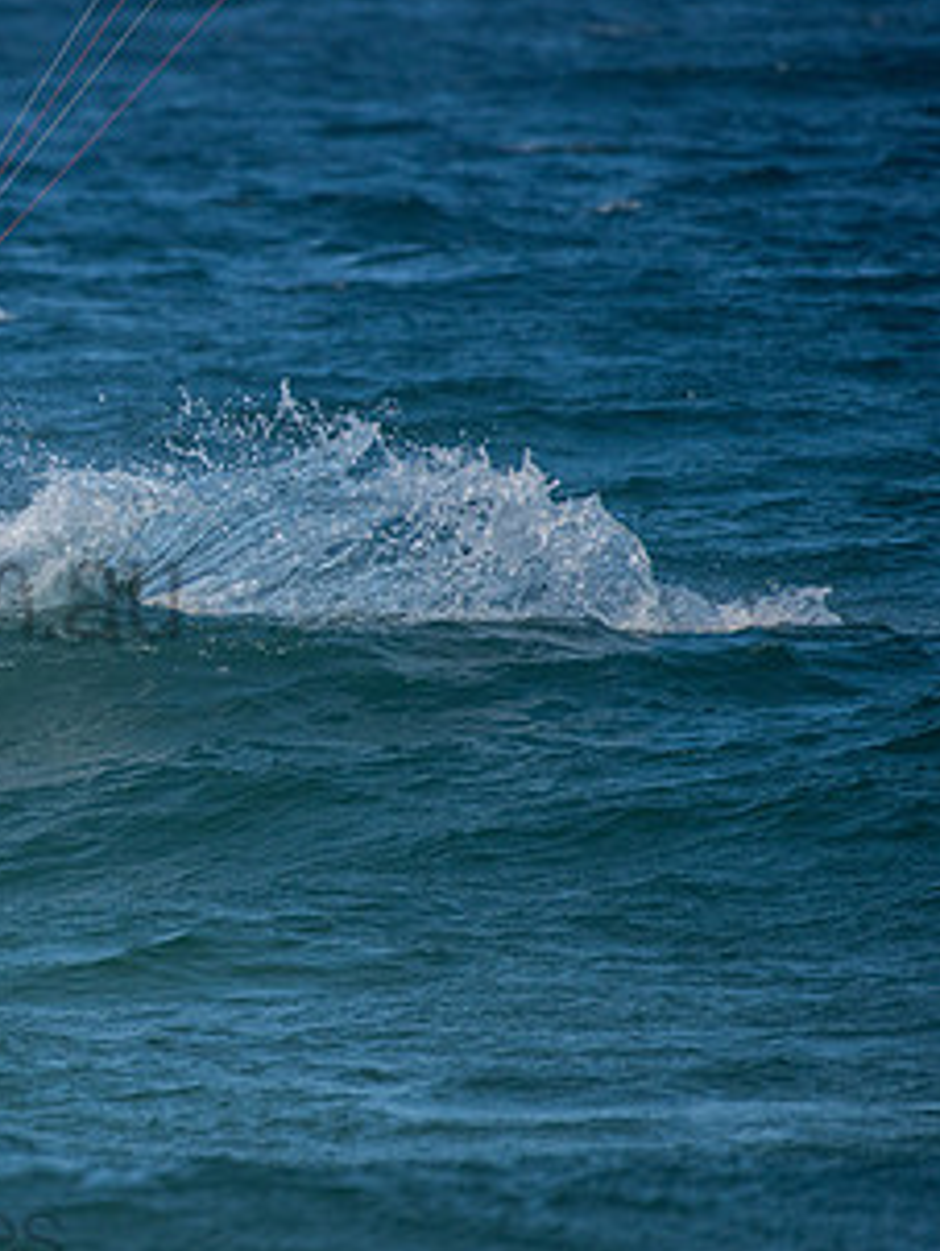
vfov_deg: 2.1
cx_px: -257
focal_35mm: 923
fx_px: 33372
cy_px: 545
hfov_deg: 1.6
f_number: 5.6
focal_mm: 500
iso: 640
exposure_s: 1/4000
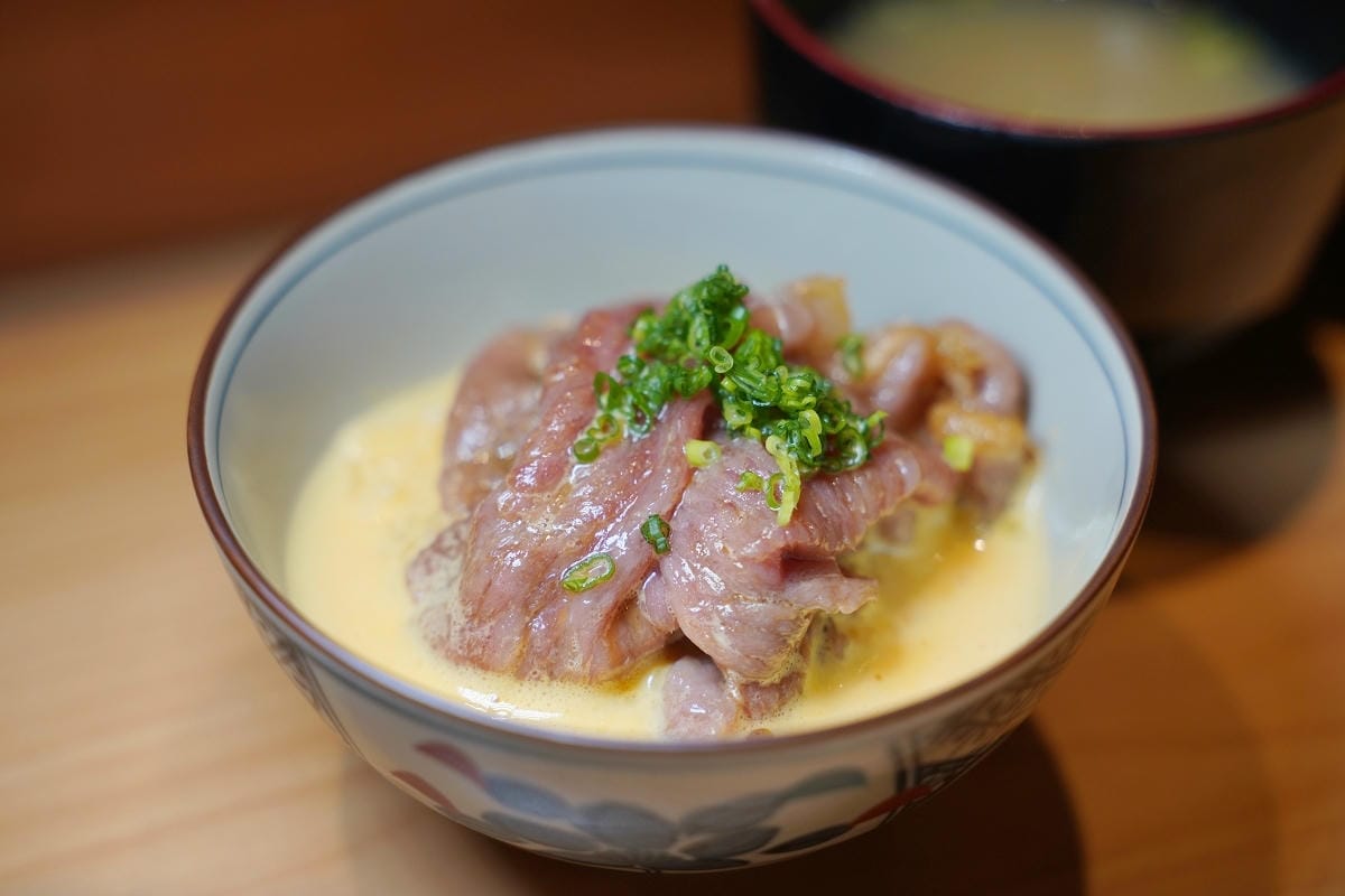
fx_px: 2802
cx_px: 672
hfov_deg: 27.0
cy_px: 448
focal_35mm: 75
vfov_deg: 18.2
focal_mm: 75
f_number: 4
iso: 160
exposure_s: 1/80
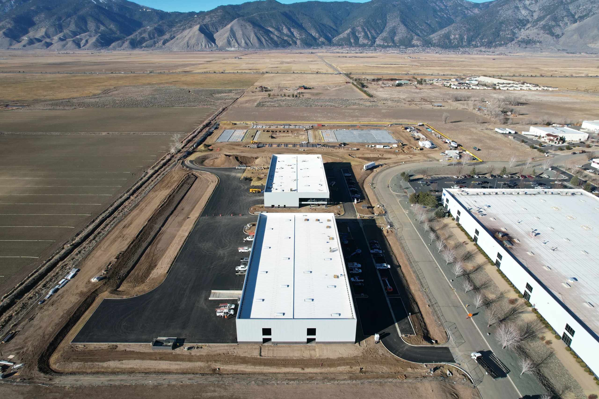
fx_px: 366
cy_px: 200
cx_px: 300
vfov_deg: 57.2
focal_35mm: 22
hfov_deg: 78.6
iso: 100
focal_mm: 8.38
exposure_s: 1/1600
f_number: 2.8
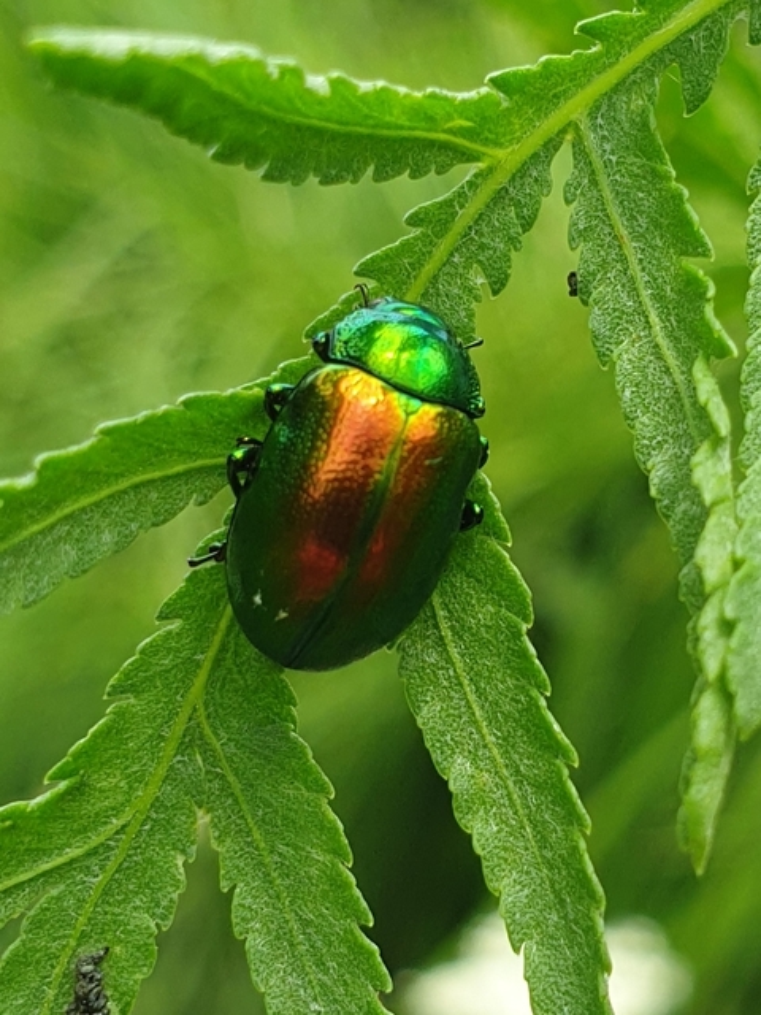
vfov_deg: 67.3
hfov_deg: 53.1
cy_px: 508
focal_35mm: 26
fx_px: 762
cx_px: 380
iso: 50
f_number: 2.4
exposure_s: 1/418
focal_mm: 4.3
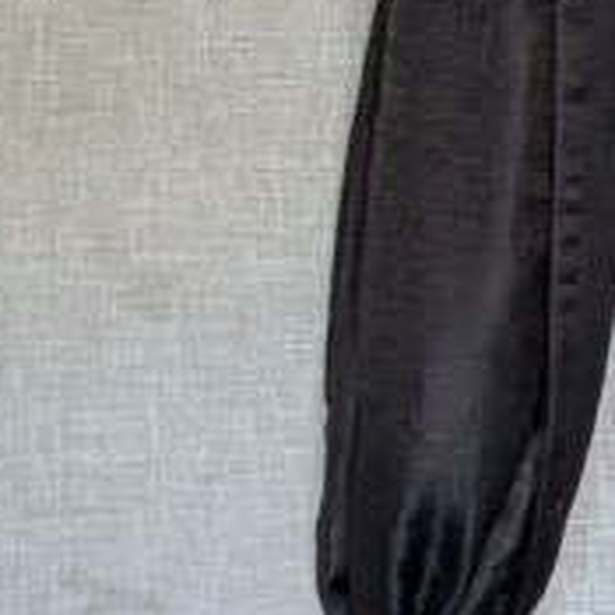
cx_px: 1611
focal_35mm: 113
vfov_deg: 15.4
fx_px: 2271
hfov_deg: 11.7
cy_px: 246
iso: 440
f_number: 2.2
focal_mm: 2.35
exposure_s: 1/80.7
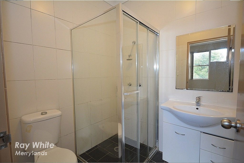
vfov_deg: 77.5
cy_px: 82
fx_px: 102
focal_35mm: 15
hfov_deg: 100.3
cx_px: 122
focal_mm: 10
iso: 220
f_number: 4
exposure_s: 1/60
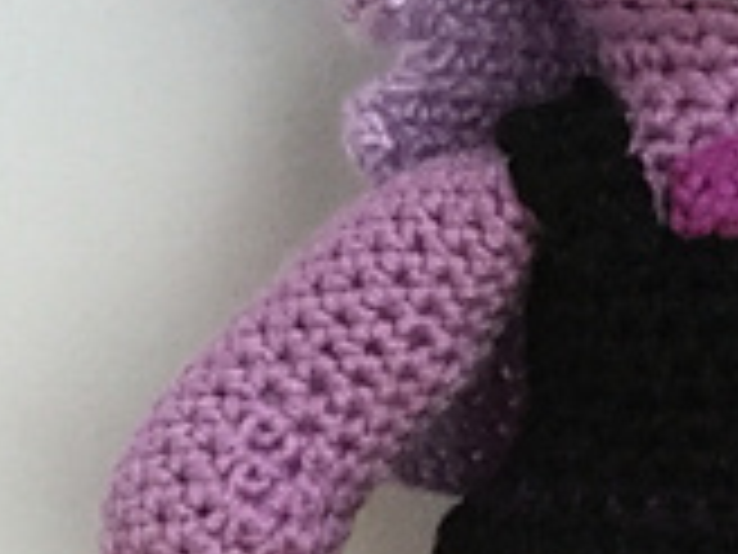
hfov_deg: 15.8
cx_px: 819
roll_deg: +0.8
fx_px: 2580
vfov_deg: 12.1
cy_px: 513
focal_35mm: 121
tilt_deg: -17.1
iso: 320
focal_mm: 3.3
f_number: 2.4
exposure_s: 1/15
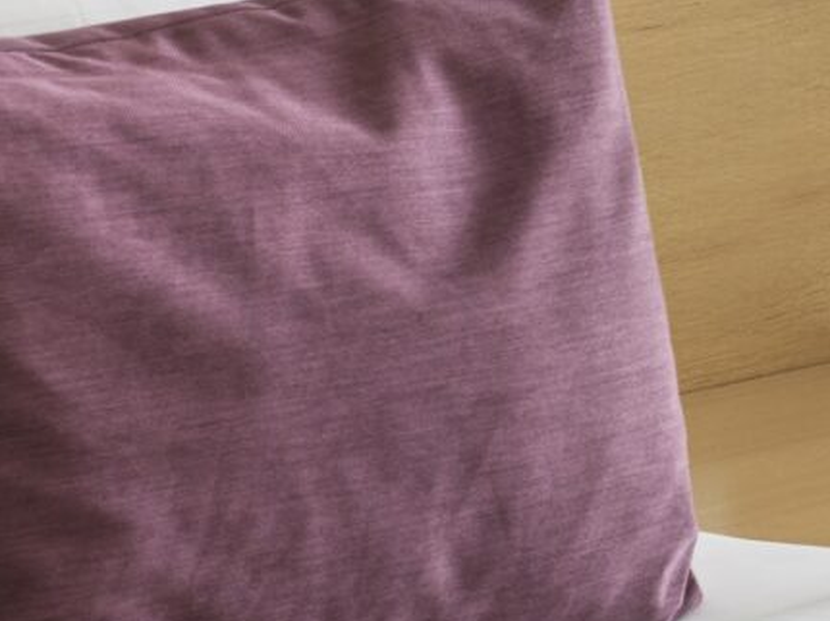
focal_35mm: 256
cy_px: -651
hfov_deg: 7.2
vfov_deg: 5.7
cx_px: 2036
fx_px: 6135
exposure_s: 1/10
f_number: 11
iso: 200
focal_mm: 55
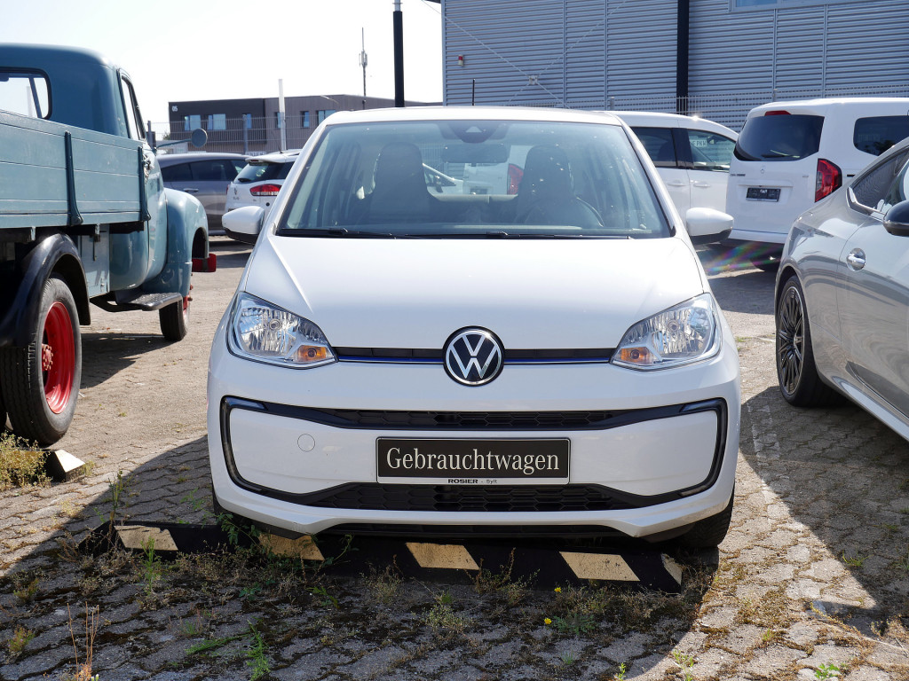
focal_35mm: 44
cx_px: 454
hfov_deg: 42.9
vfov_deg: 32.9
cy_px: 340
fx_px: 1155
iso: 200
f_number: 7.1
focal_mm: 22
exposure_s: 1/250
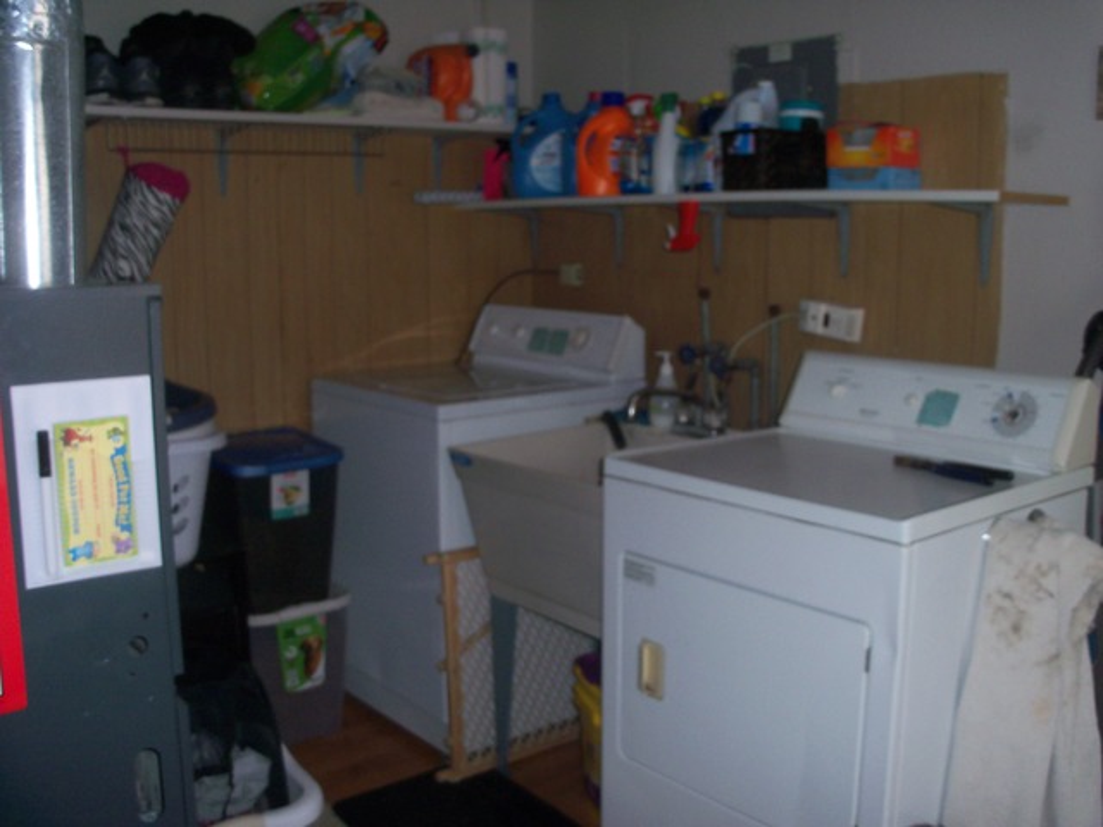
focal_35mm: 35
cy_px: 414
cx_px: 552
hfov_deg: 52.6
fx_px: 1115
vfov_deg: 40.7
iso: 100
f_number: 3
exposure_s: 1/30
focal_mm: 6.3
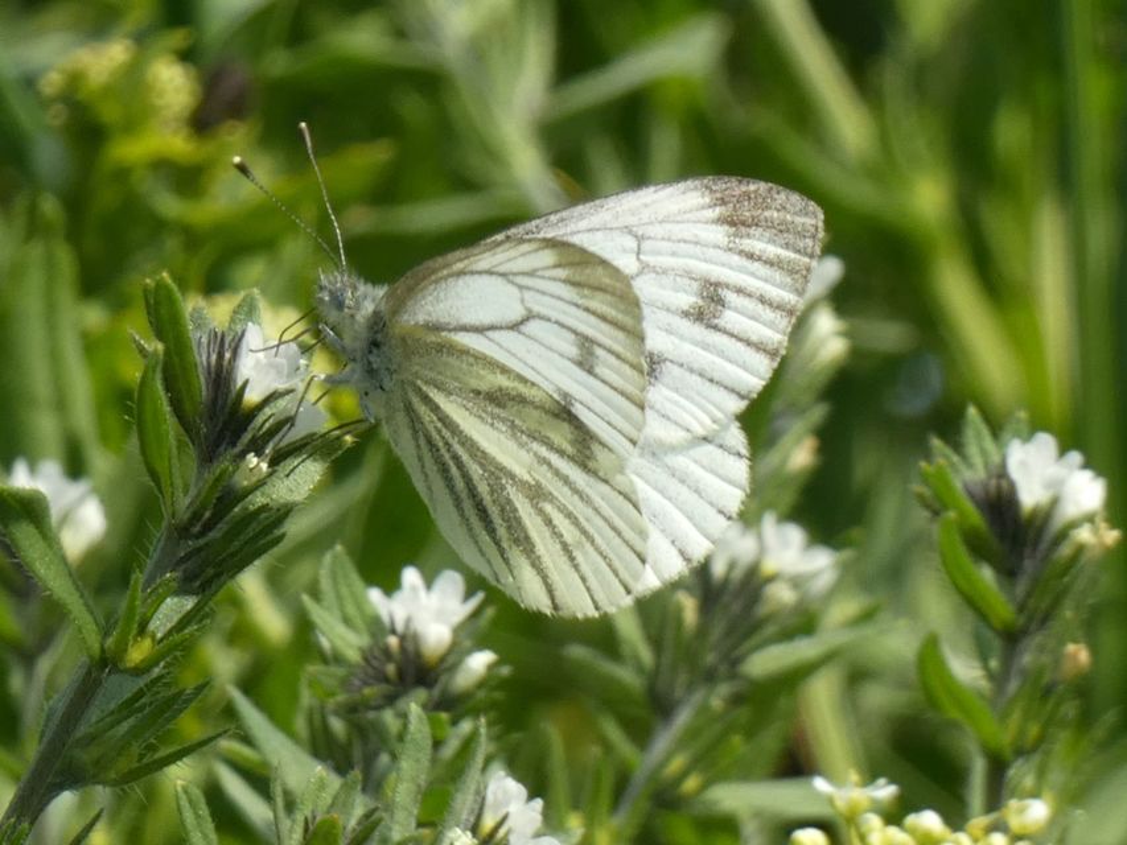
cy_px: 422
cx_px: 564
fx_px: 13448
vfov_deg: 3.6
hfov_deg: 4.8
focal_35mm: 413
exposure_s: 1/160
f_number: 5.6
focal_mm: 74
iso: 80
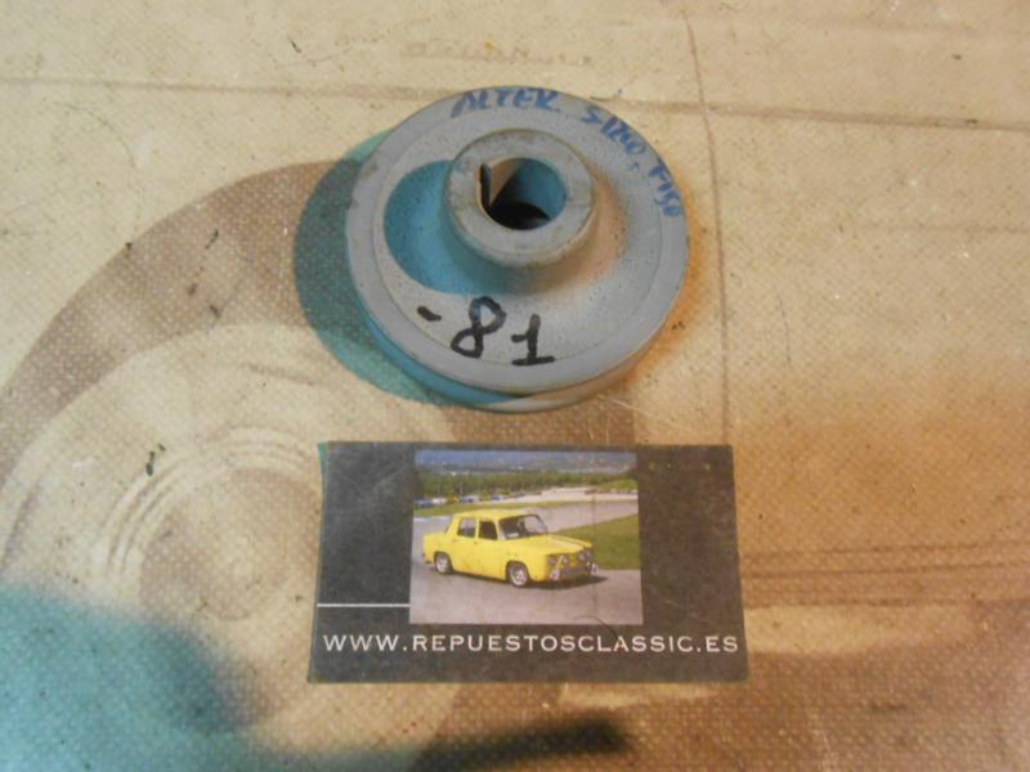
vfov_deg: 46.8
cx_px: 515
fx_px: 893
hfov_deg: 60.0
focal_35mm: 30
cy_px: 386
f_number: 3.8
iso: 800
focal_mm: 5.3
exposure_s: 1/15
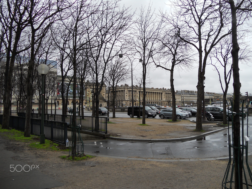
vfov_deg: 51.4
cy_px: 94
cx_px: 126
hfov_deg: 65.3
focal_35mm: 27
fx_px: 197
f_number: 3.2
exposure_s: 1/250
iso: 80
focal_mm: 4.9
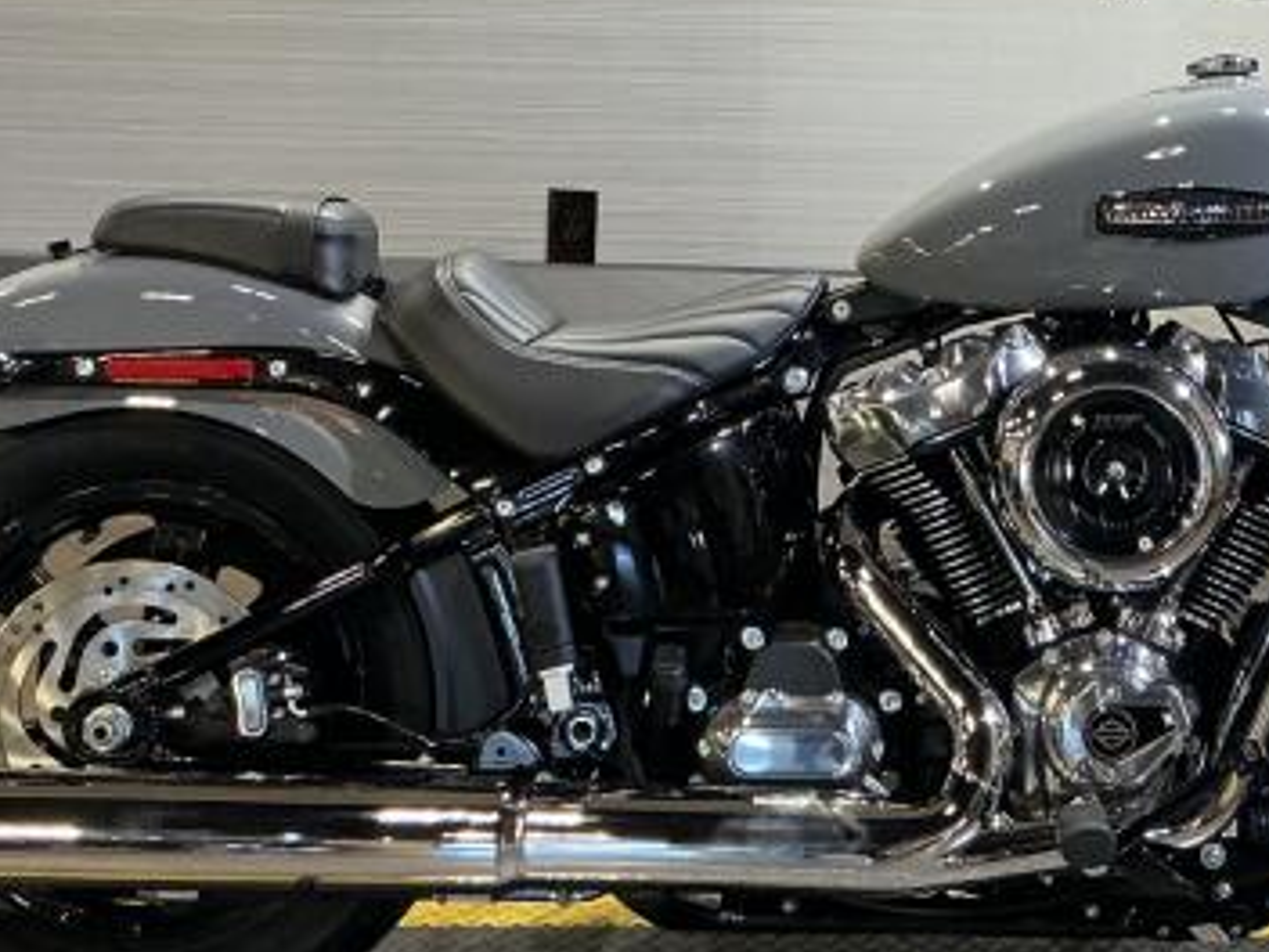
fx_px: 2420
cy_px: 108
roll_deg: -1.9
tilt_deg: -11.3
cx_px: 919
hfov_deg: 29.0
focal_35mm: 66
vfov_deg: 21.8
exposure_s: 1/60
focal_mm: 3
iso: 80
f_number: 1.8
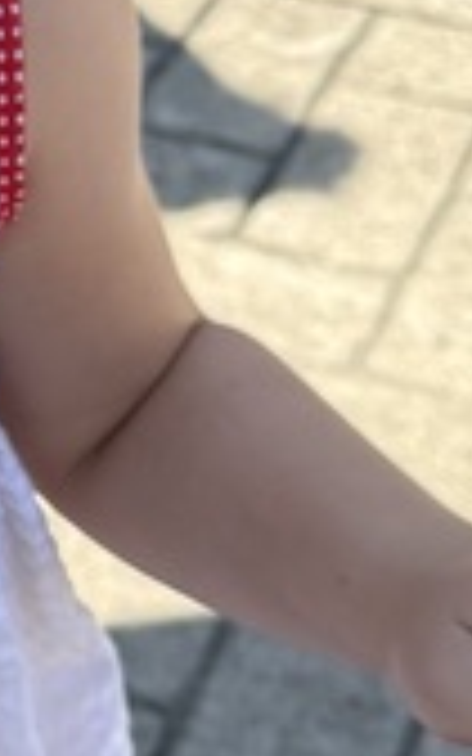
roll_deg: +1.9
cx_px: -427
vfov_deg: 13.4
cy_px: 148
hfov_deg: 8.1
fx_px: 3190
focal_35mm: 155
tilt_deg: -30.8
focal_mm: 6.76
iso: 80
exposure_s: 1/1032
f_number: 1.78
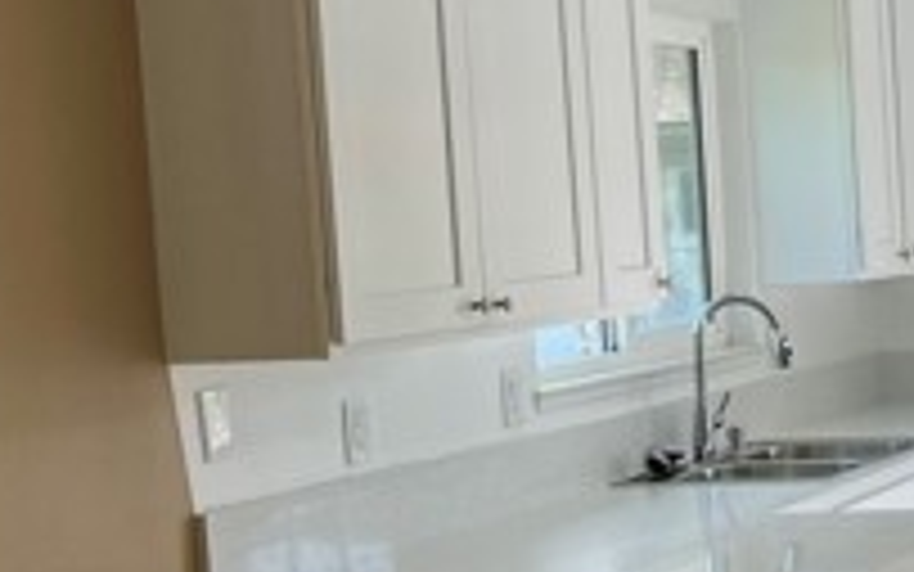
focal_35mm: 87
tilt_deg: -5.2
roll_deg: +2.6
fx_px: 2168
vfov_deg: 15.0
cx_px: 1157
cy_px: 356
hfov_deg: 21.7
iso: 40
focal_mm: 5.1
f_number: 1.6
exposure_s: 1/169
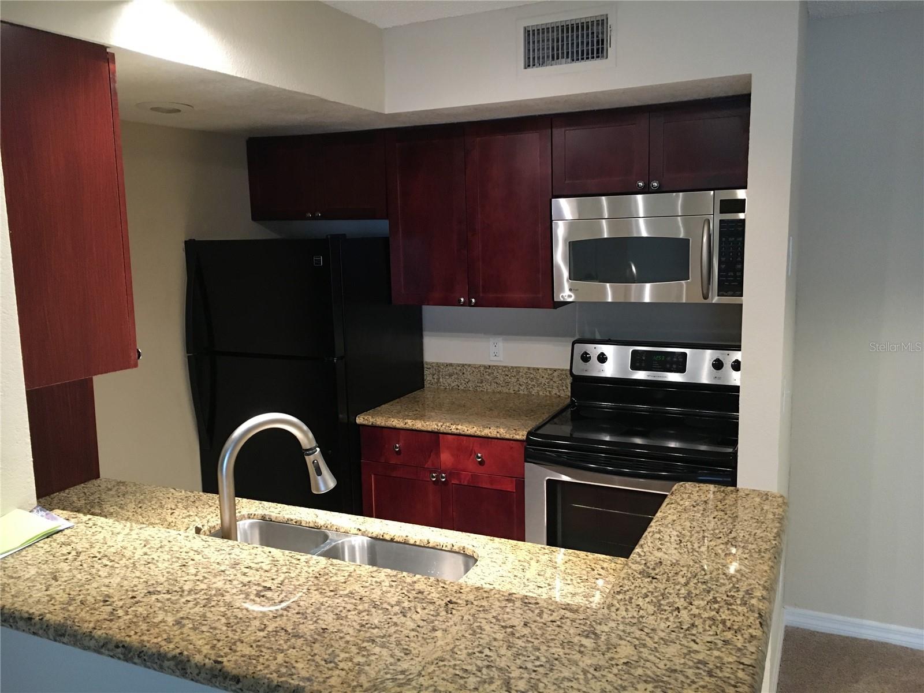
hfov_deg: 61.7
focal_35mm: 29
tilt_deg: -9.4
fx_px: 774
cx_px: 462
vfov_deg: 48.2
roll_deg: +0.9
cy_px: 346
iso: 200
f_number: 2.2
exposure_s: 1/30
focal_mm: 4.15
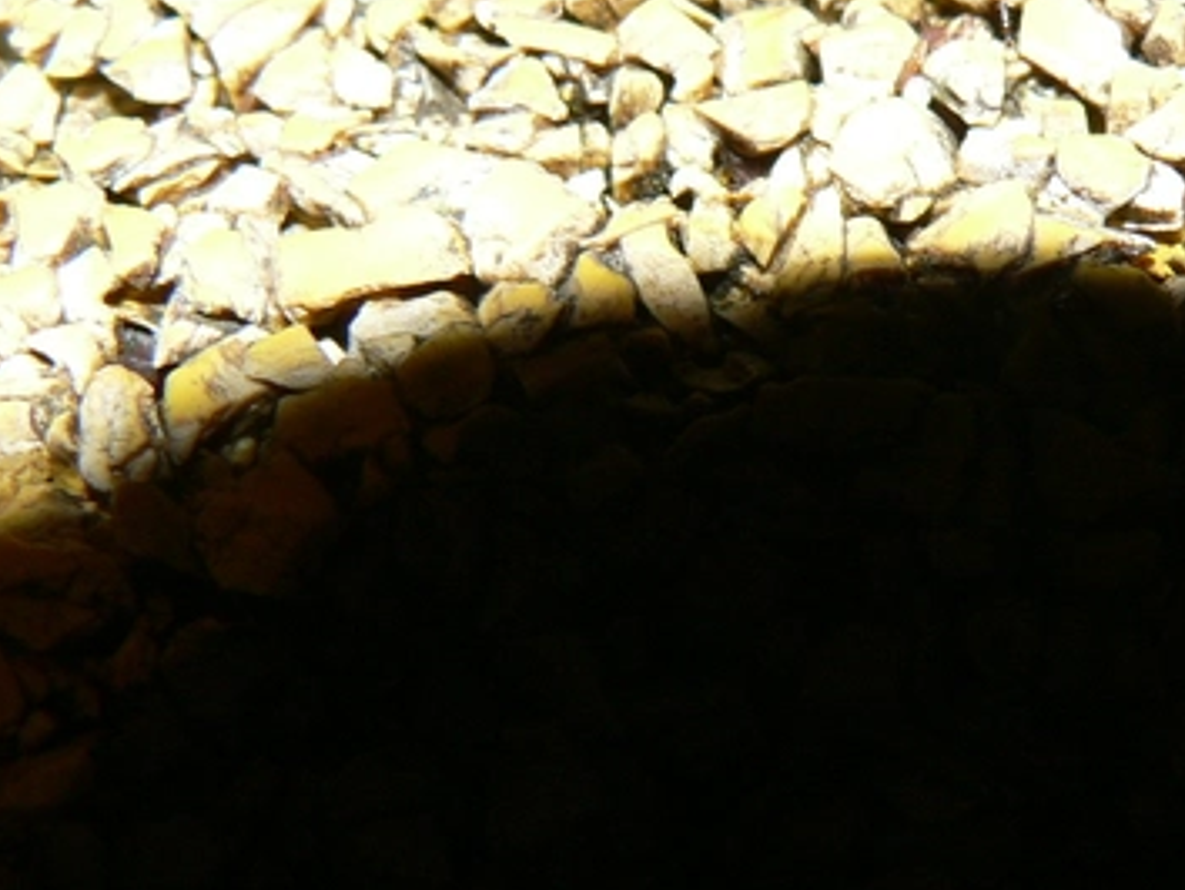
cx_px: 900
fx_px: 2227
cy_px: 488
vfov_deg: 22.6
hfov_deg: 29.3
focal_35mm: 65
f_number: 4
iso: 100
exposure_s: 1/60
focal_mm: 6
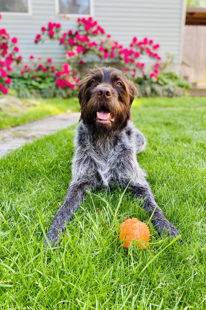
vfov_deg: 61.9
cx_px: 107
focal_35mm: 30
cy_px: 156
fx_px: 258
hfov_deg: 43.6
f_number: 1.8
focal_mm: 4.25
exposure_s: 1/121
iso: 50
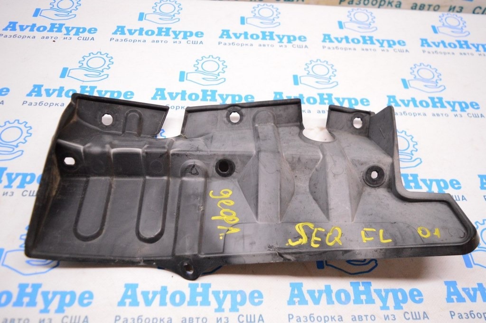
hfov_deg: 62.0
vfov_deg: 43.5
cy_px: 162
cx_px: 243
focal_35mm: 30
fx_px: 405
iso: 3200
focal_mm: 20
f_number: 3.5
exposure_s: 1/320
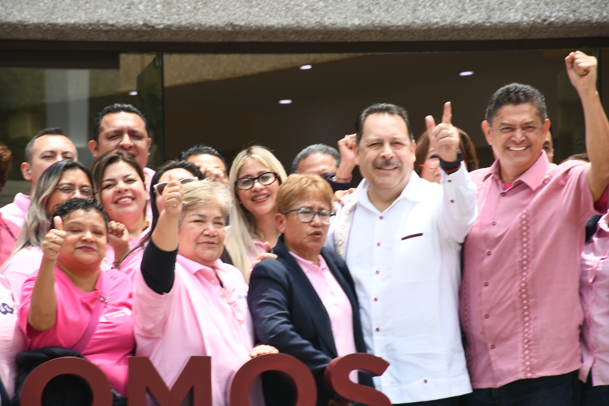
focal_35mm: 210
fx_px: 3552
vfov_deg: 6.5
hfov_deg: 9.8
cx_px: 304
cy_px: 203
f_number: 9
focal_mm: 140
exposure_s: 1/125
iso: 125
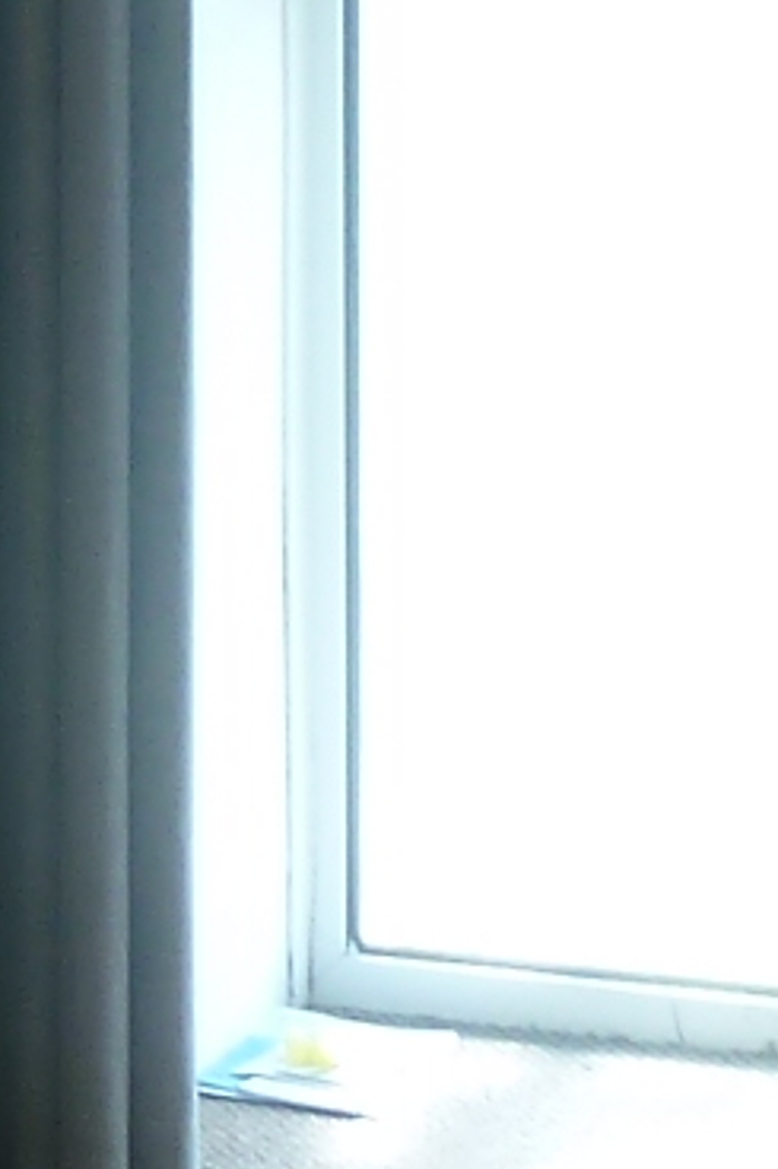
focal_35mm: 181
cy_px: 67
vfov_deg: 11.3
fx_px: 5872
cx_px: -1019
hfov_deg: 7.2
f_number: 3.3
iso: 80
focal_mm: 4.1
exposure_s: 1/30
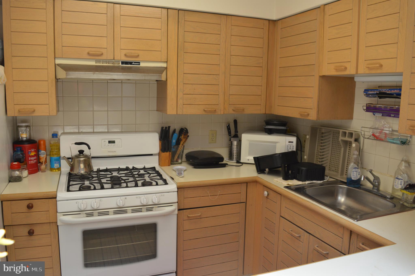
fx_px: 311
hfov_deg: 67.4
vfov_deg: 47.8
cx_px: 208
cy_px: 138
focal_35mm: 27
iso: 400
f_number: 5
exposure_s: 1/100
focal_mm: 18
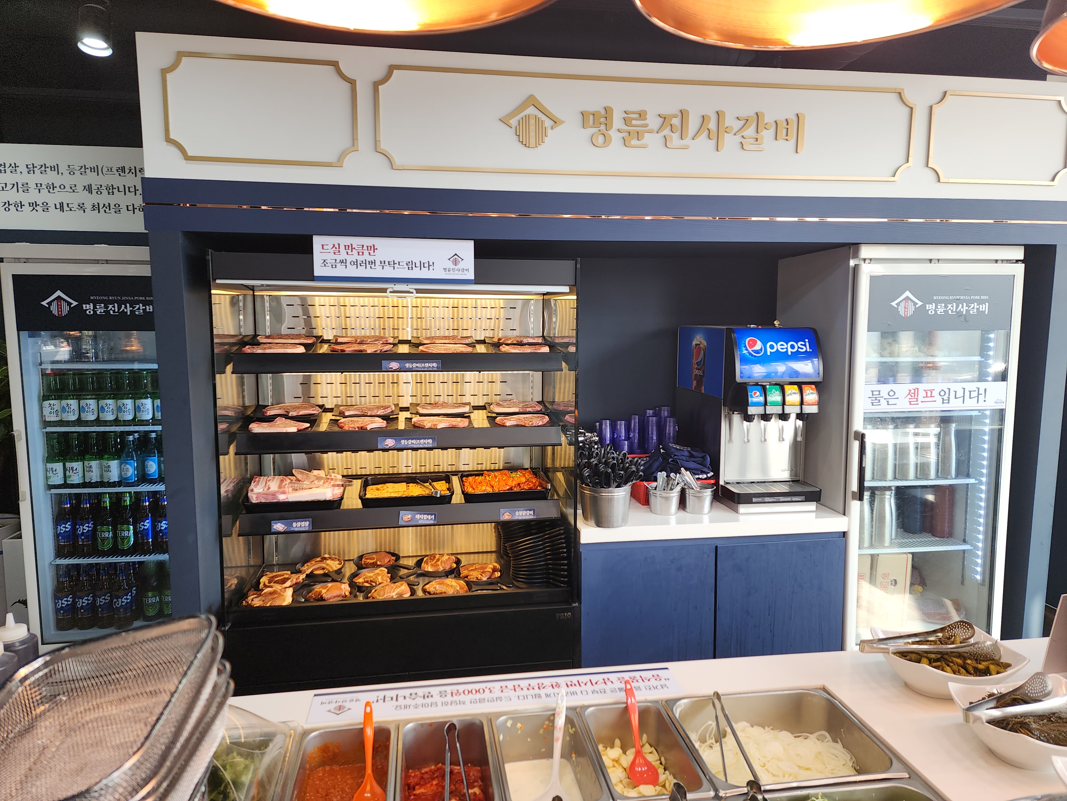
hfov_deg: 73.9
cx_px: 534
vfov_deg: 58.9
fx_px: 709
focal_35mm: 23
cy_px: 400
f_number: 1.8
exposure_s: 1/60
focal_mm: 6.4
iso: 16
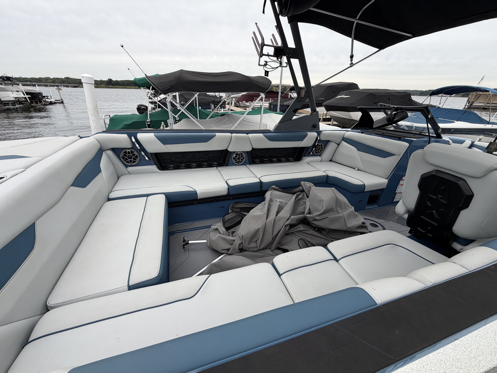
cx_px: 248
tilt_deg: -25.9
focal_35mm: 14
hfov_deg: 102.1
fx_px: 201
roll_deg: -1.9
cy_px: 186
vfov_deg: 85.7
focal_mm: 2.22
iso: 50
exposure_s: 1/365
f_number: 2.2
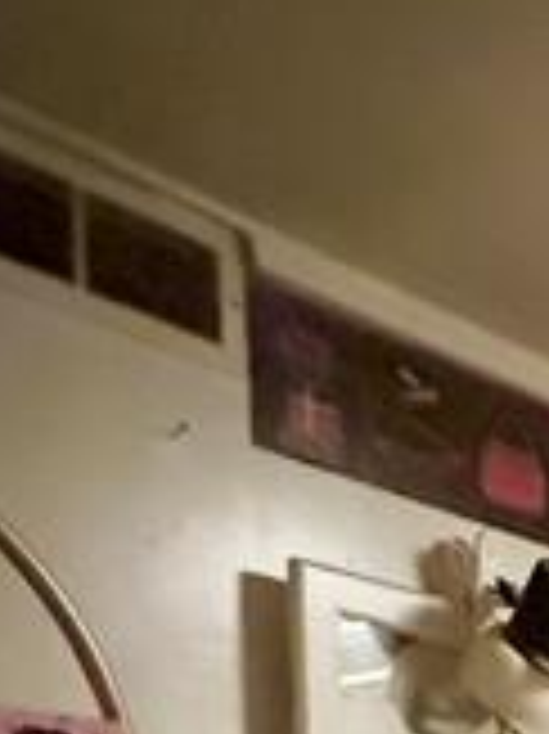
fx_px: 1397
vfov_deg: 23.1
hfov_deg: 17.0
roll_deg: +0.2
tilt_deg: -4.2
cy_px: 1130
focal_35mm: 66
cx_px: 1066
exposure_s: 1/40
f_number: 2.2
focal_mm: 2.22
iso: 1600
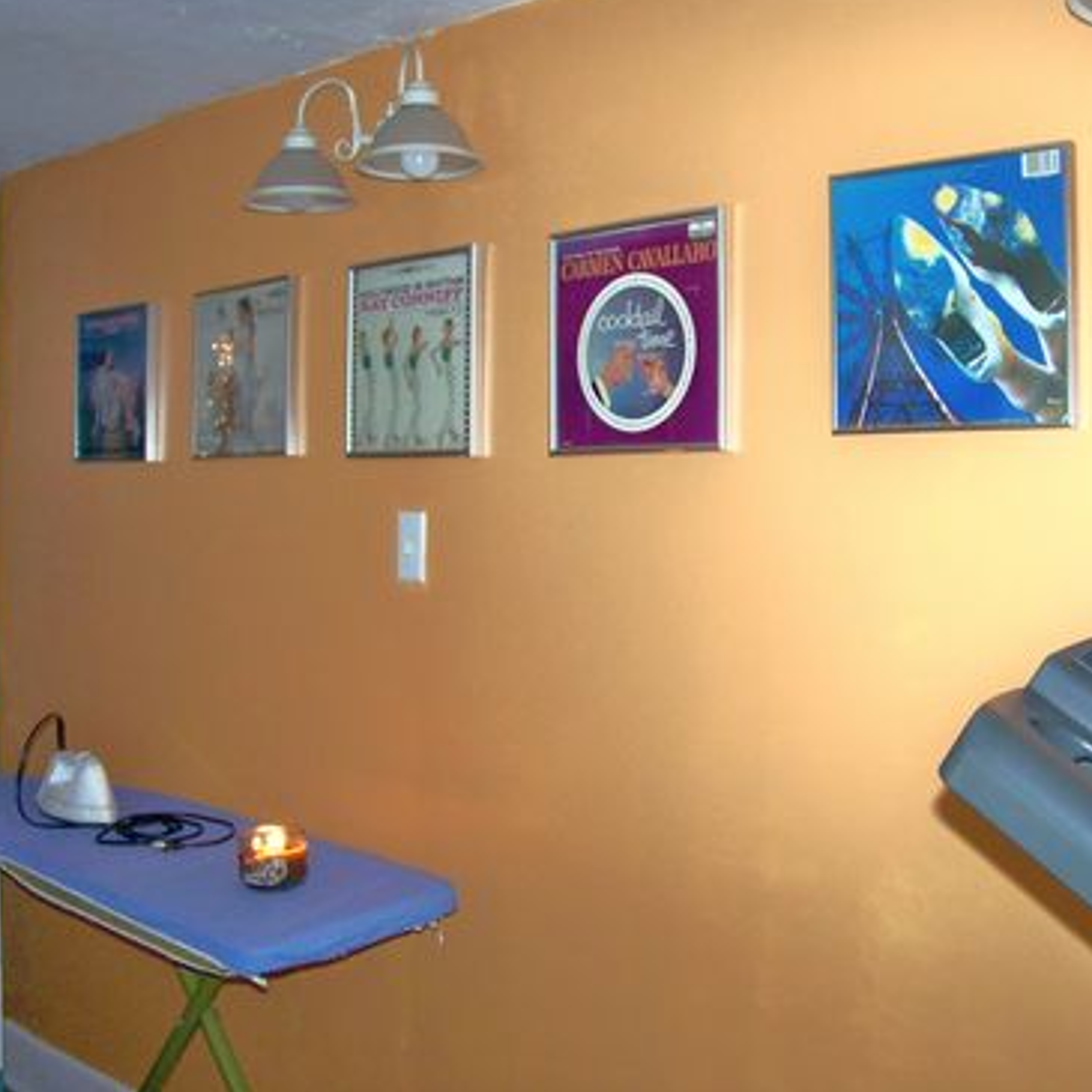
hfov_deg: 41.6
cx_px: 670
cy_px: 540
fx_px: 1428
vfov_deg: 41.9
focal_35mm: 40
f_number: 2.8
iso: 200
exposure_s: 1/30
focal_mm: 5.85
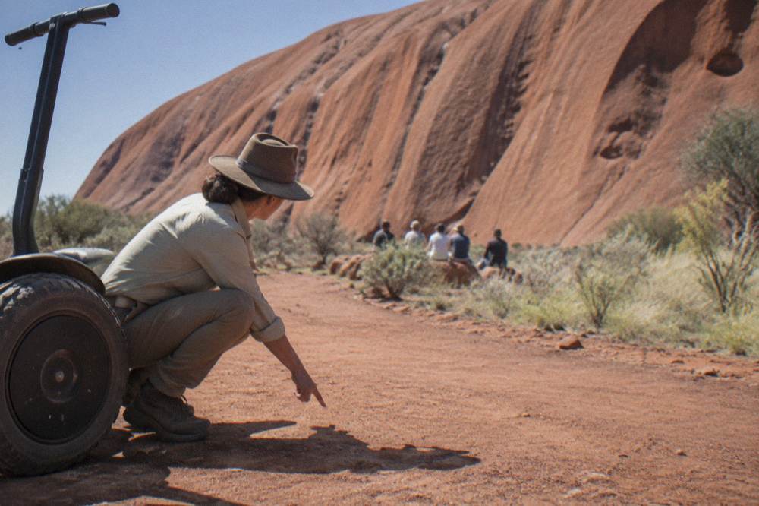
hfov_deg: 40.4
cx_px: 380
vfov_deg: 27.5
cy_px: 253
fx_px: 1033
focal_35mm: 49
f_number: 4
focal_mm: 49
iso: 500
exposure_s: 1/2500
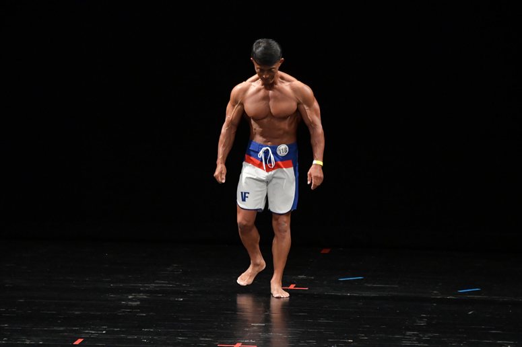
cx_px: 261
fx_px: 4348
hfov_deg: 6.9
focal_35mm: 300
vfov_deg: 4.6
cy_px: 174
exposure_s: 1/400
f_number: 5.6
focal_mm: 200
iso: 3200
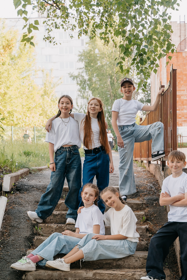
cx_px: 108
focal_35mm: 77
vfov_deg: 26.3
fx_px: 600
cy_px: 155
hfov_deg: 17.7
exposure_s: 1/160
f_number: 5
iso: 500
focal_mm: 57
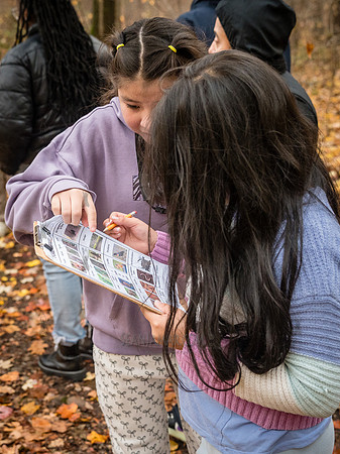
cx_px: 107
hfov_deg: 28.5
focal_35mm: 51
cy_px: 227
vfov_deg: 37.7
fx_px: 665
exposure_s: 1/320
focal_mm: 35
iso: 4000
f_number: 4
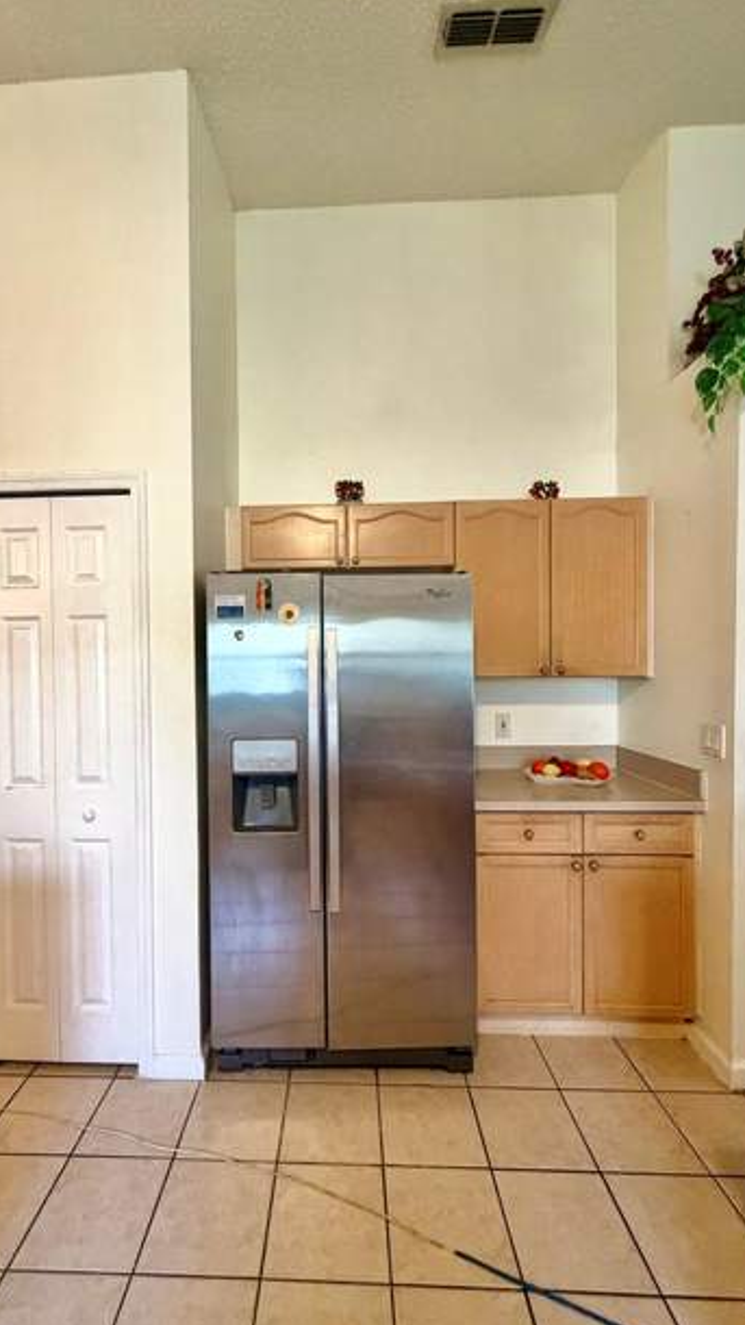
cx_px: 326
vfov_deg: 99.4
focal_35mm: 16
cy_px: 676
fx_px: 562
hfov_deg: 66.8
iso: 320
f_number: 2.2
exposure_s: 1/60
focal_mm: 2.22
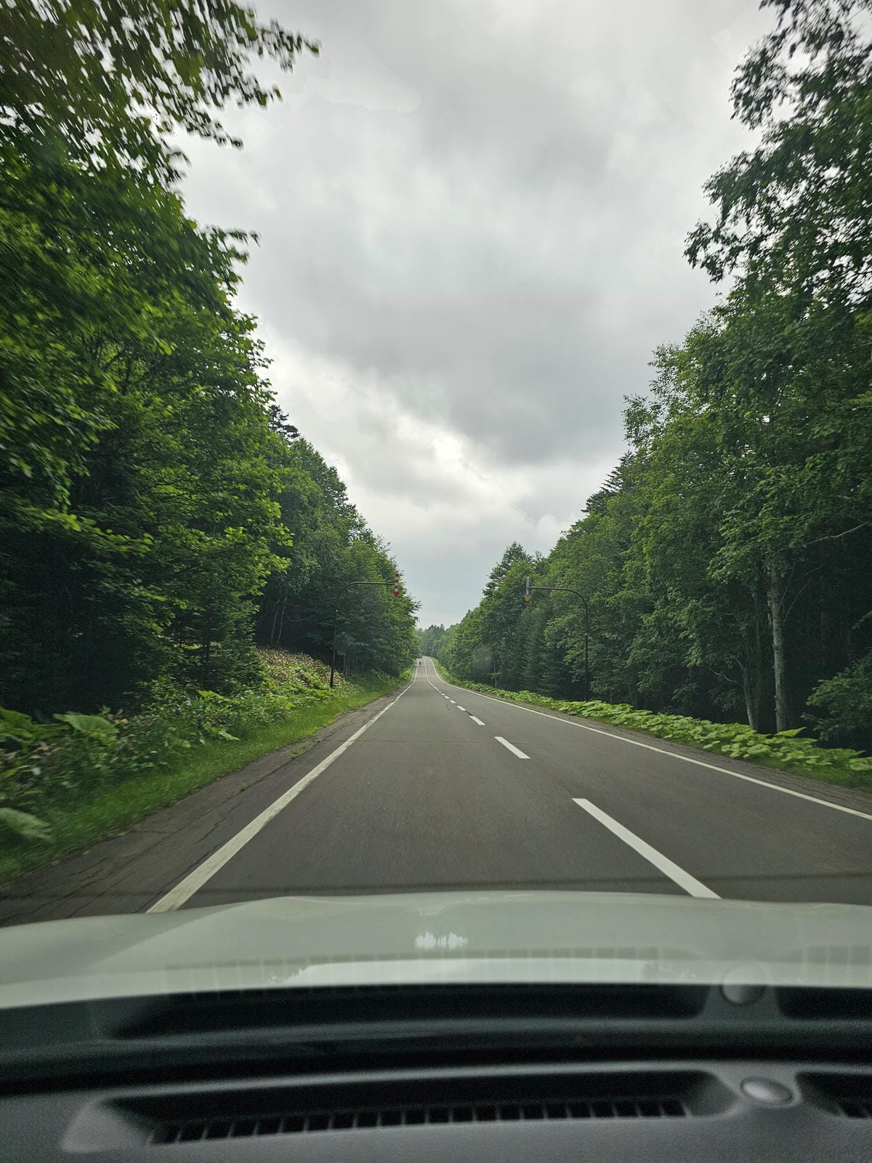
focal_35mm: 23
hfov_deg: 58.9
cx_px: 436
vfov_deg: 73.9
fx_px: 773
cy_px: 582
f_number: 1.7
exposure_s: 1/273
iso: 10
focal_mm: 6.3
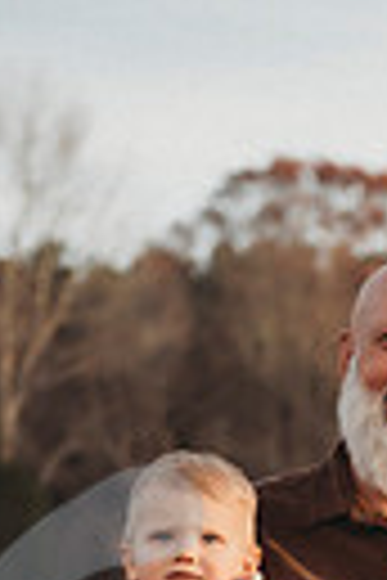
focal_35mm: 217
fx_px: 3499
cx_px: 554
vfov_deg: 9.3
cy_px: 827
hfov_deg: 6.3
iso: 100
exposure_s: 1/500
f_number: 2.8
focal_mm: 62
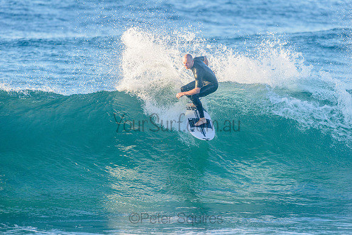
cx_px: 176
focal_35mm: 500
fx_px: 4890
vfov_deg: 2.8
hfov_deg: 4.1
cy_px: 118
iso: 450
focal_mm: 500
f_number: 5.6
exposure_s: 1/1000
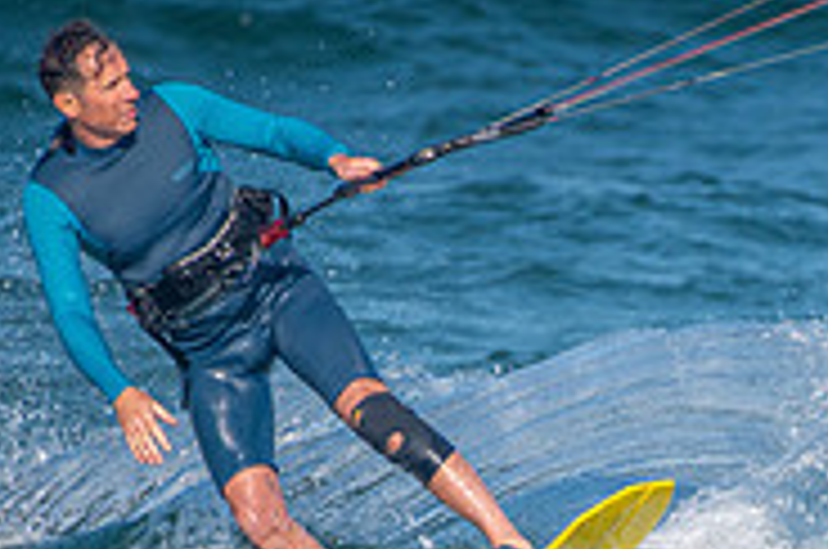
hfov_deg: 1.3
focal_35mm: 1580
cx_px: 711
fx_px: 36277
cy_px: 646
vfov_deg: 0.9
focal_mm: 500
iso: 320
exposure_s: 1/2500
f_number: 5.6
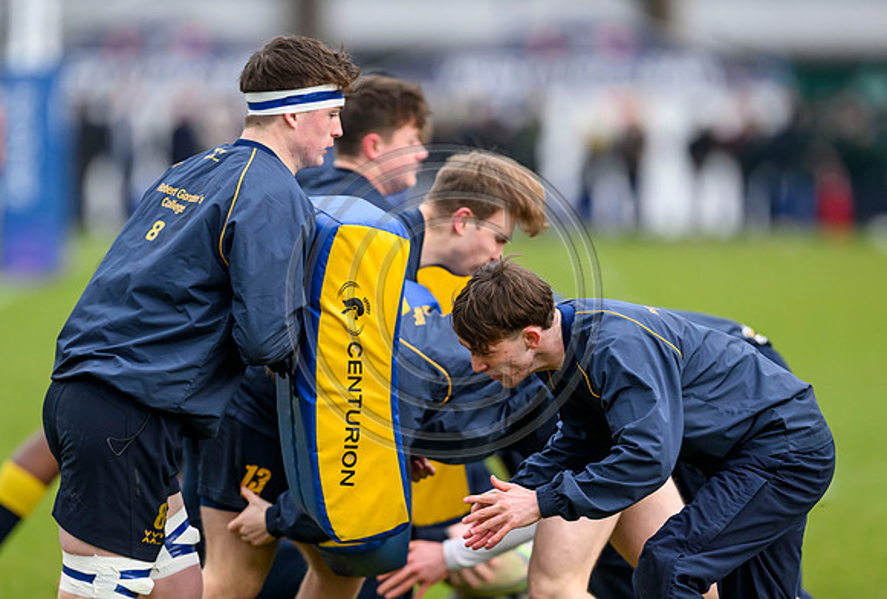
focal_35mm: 514
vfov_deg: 2.7
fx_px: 12727
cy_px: 381
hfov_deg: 4.0
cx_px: 500
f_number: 3.5
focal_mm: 400
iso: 2000
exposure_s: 1/2000
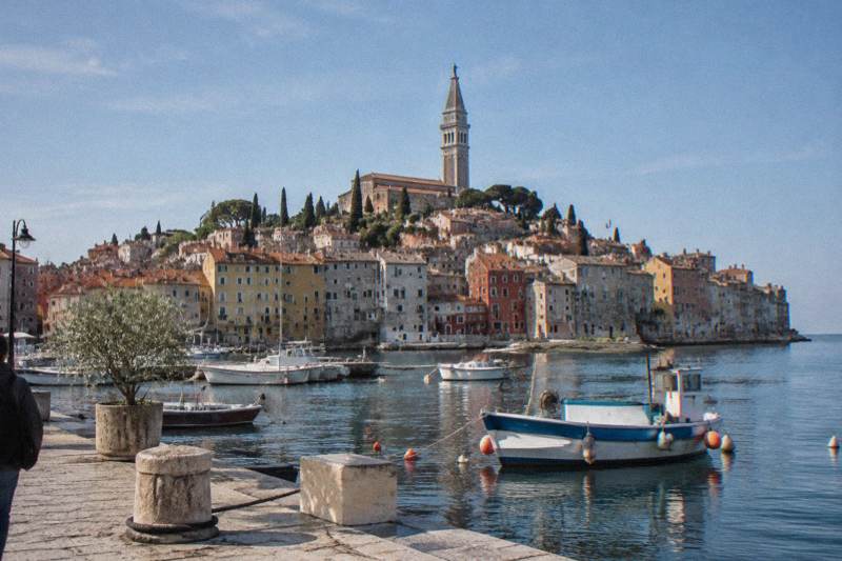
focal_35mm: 47
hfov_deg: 41.9
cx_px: 421
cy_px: 280
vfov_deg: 28.6
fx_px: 1099
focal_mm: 47
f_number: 5.6
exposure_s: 1/400
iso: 100
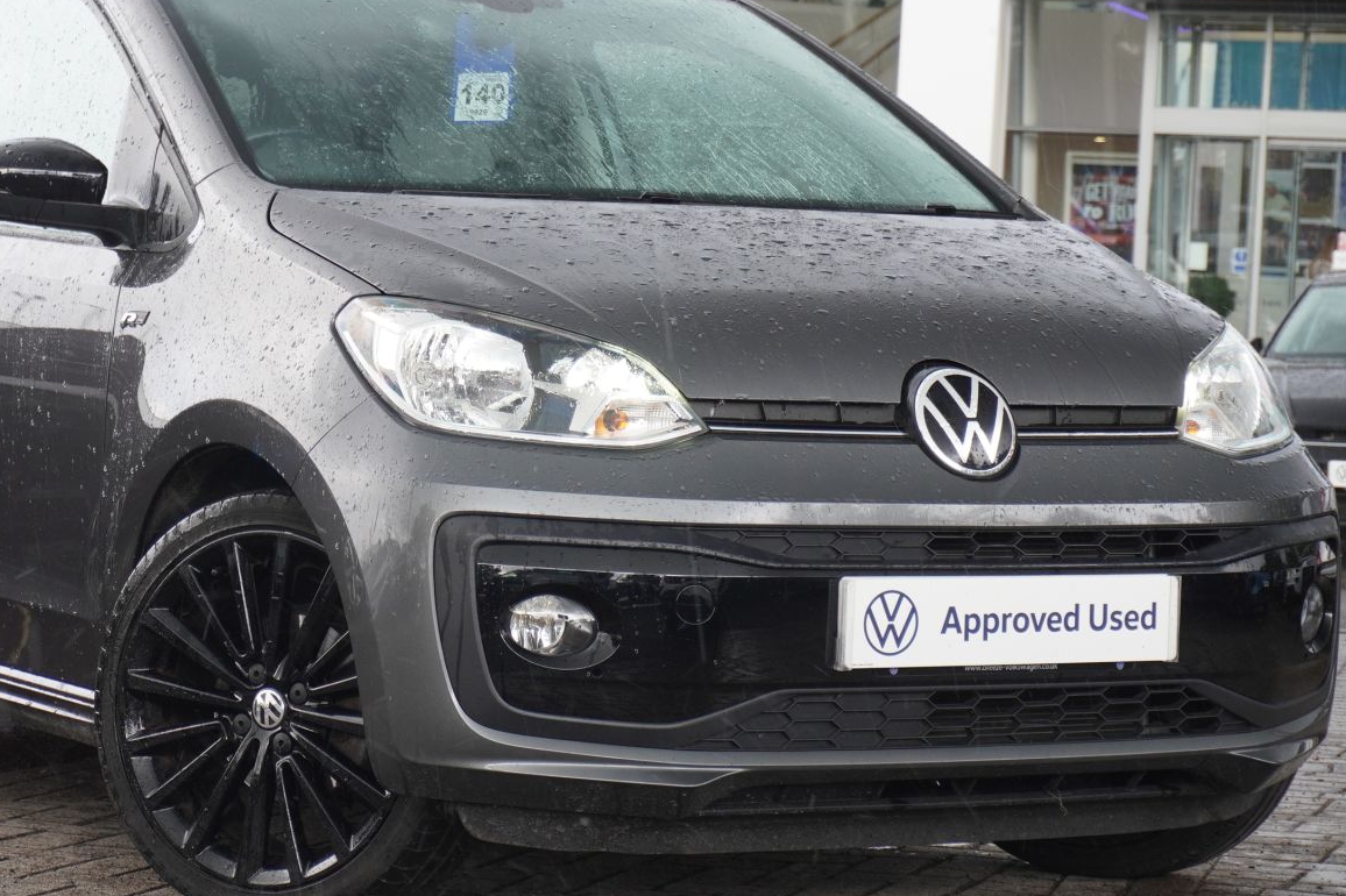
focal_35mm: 102
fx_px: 3801
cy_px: 420
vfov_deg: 13.5
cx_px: 434
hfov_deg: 20.0
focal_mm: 49
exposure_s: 1/90
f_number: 5.6
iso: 400
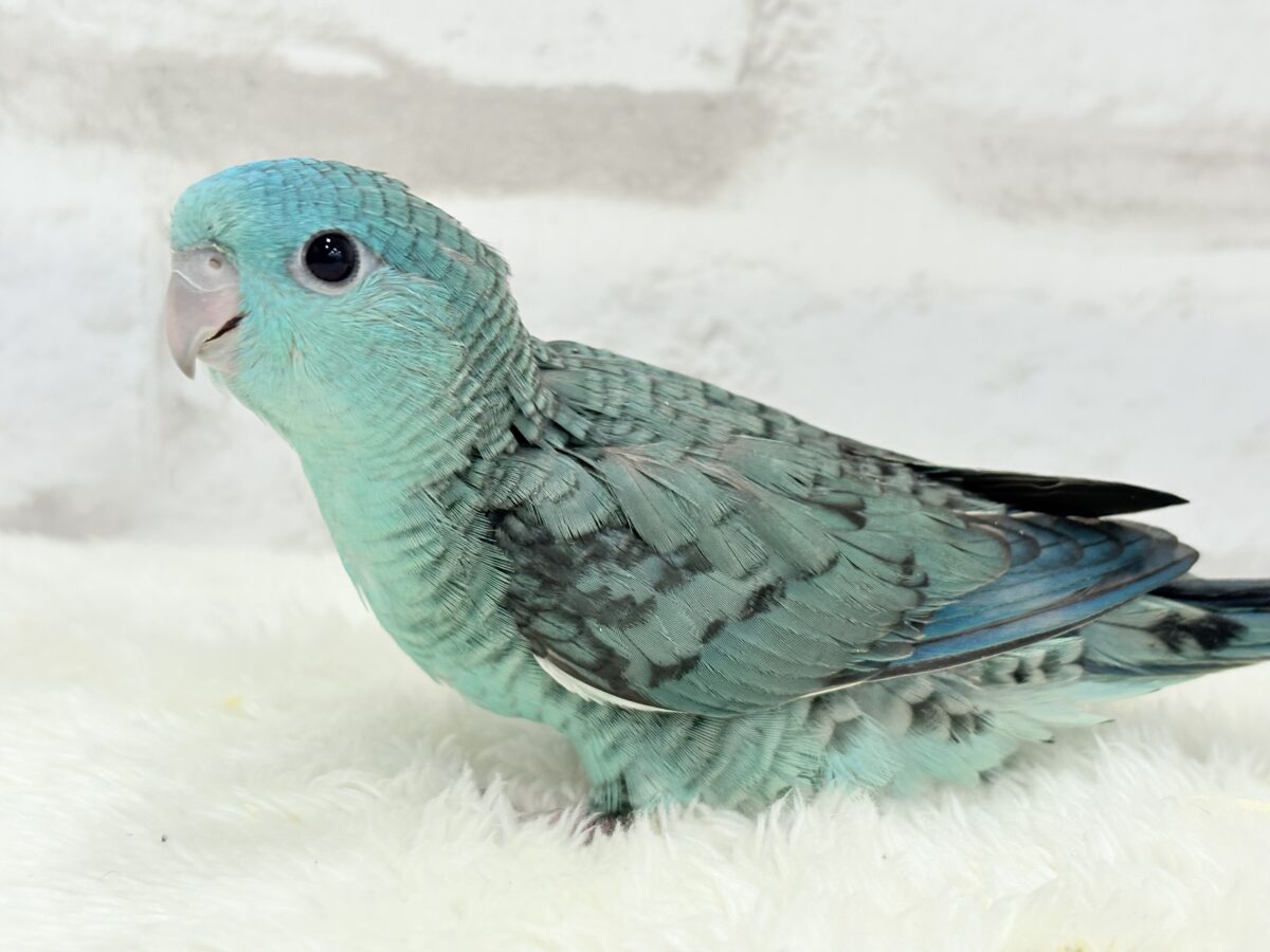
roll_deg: -3.4
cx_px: 635
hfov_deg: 36.8
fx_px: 1908
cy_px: 476
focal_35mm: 52
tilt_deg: -9.7
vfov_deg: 28.0
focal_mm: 5.96
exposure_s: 1/100
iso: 100
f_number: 1.6
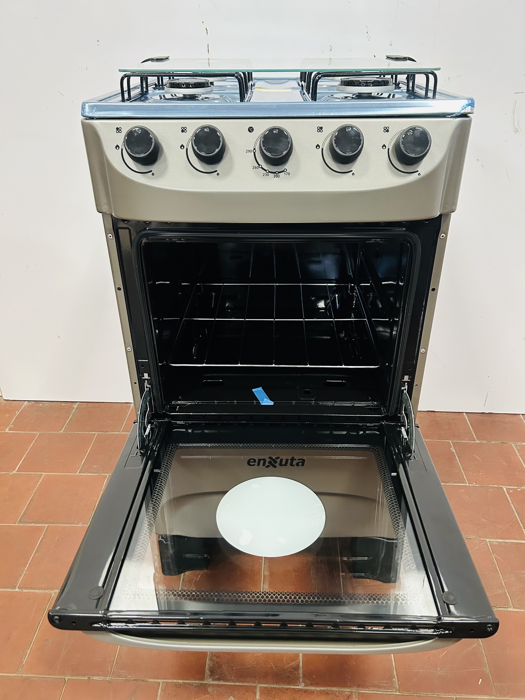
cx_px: 262
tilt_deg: -30.4
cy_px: 350
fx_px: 526
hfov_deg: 53.1
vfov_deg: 67.3
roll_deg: -0.1
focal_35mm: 26
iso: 320
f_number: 1.5
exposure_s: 1/50
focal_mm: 5.7
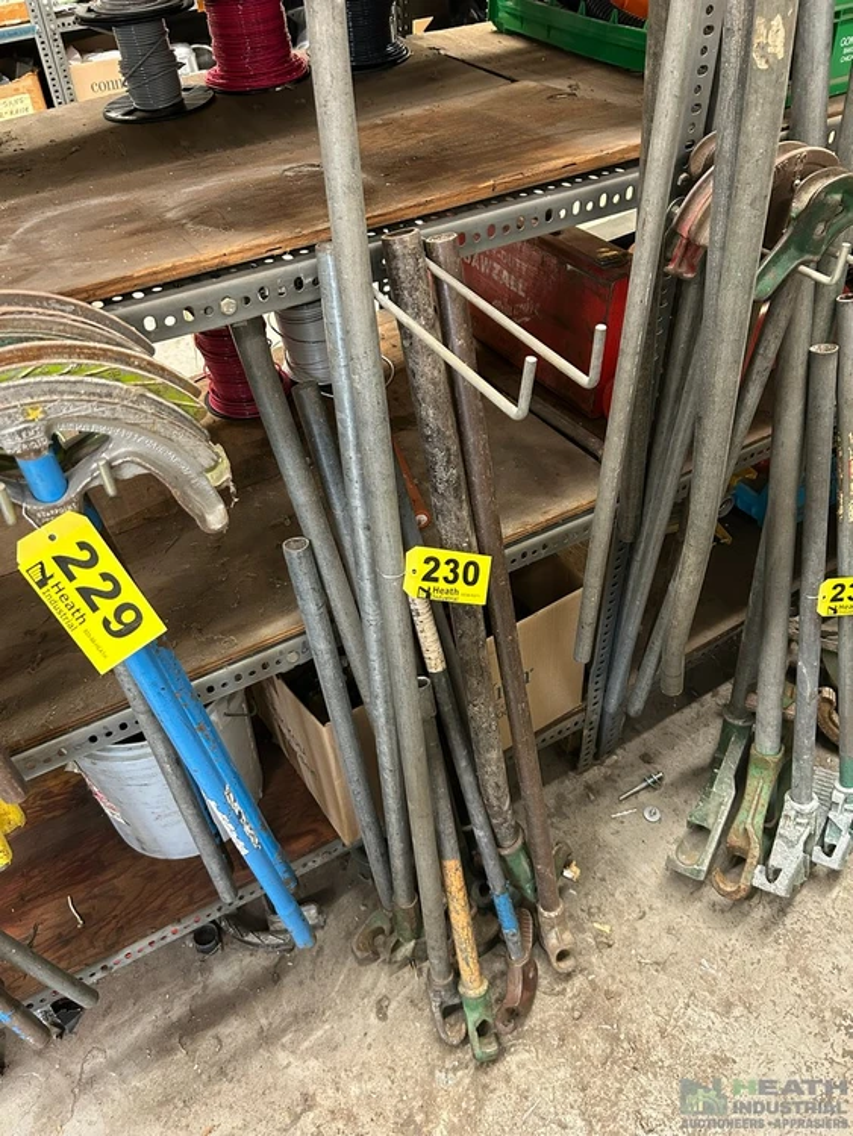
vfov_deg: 67.3
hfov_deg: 53.1
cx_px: 426
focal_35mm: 26
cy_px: 568
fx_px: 854
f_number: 1.5
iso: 400
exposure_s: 1/60
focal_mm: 5.7
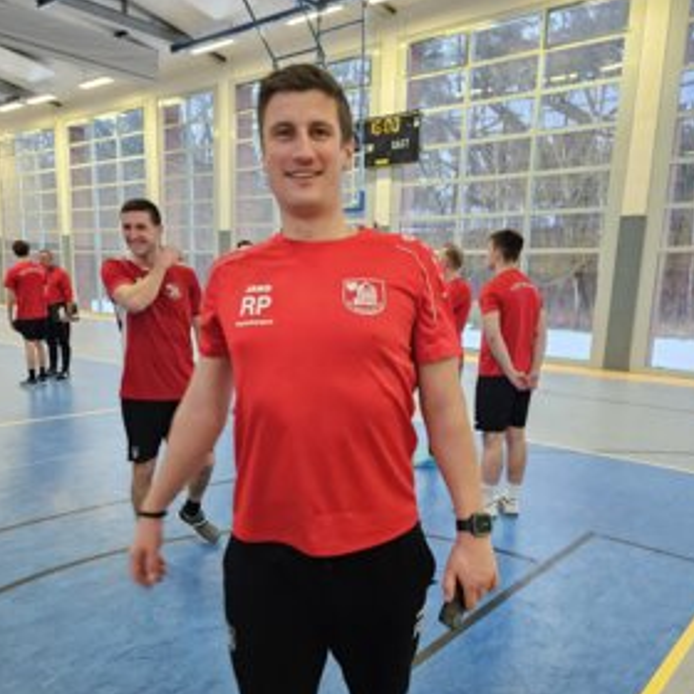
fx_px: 658
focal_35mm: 29
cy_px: 406
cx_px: 347
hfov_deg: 55.6
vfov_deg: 55.3
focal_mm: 5.4
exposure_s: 1/100
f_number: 1.8
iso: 800
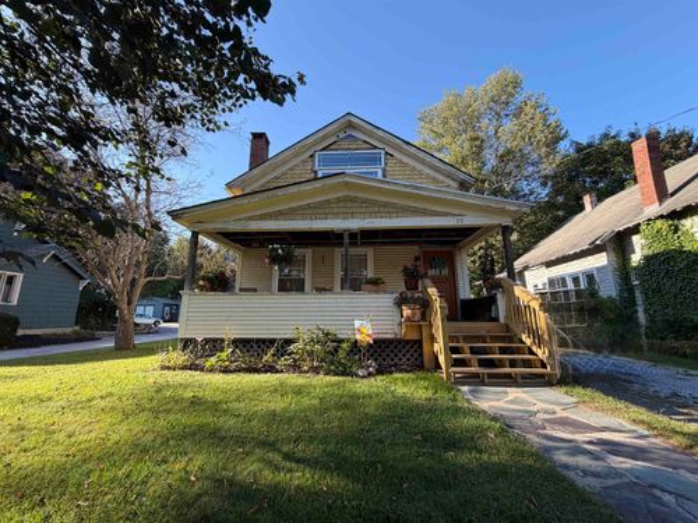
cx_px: 349
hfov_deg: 102.1
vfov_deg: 85.7
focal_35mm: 14
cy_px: 262
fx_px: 282
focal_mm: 2.22
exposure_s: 1/381
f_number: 2.2
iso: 50
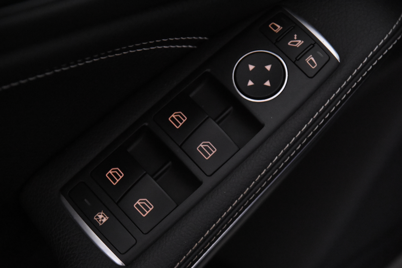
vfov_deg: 13.0
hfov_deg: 19.5
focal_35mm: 105
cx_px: 201
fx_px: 1172
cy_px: 134
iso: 8000
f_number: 4
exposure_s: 1/125
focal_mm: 70
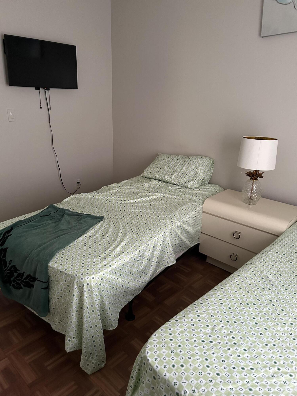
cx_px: 148
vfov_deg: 67.3
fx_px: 297
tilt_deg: -20.6
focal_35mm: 26
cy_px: 198
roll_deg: -2.8
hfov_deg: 53.1
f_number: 1.5
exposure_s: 1/47
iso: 500
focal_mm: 5.7
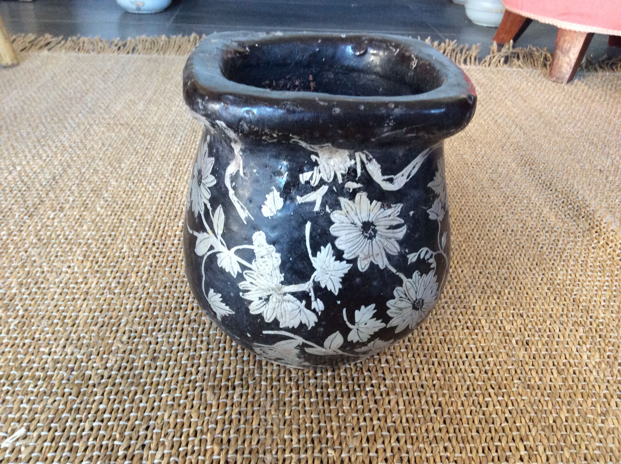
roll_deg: -1.9
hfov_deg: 56.9
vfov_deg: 44.1
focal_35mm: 32
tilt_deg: -31.4
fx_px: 573
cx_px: 310
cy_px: 232
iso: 160
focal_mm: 3.3
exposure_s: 1/25
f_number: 2.4
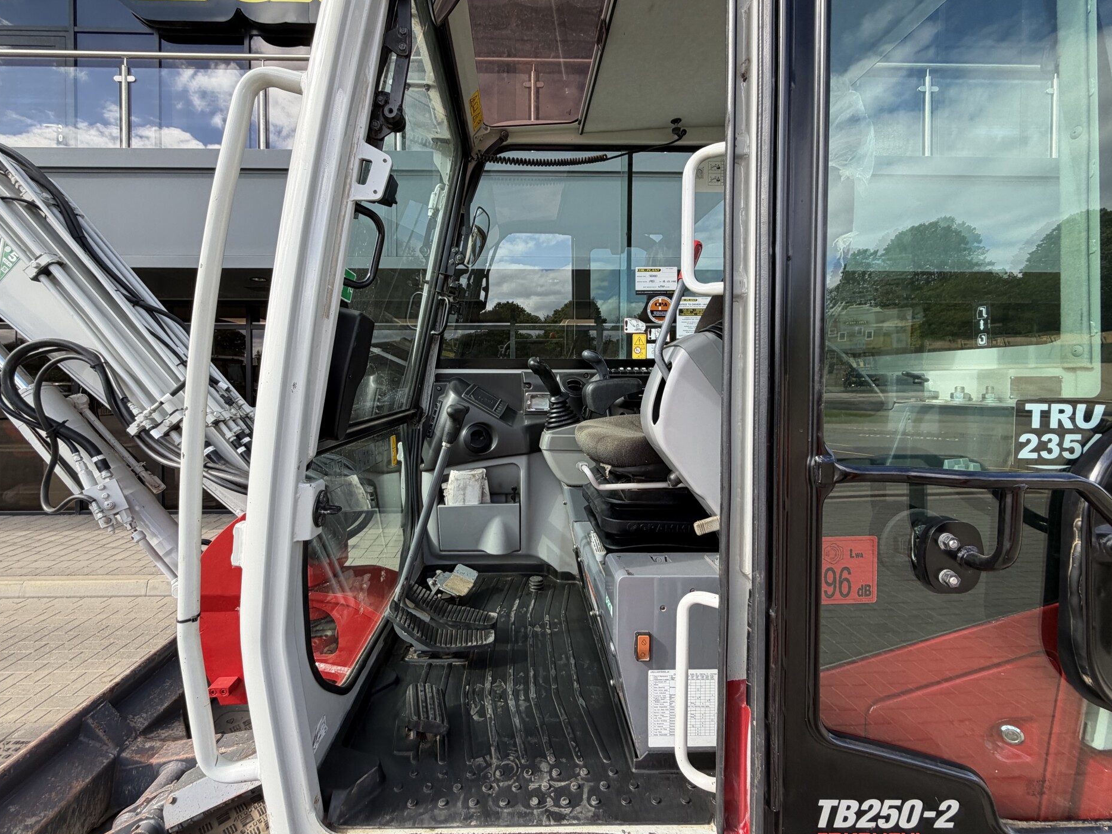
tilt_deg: -0.4
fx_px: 482
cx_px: 530
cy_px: 398
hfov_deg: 98.1
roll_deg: +1.0
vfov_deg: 81.7
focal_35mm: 15
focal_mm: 2.22
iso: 64
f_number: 2.2
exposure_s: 1/436
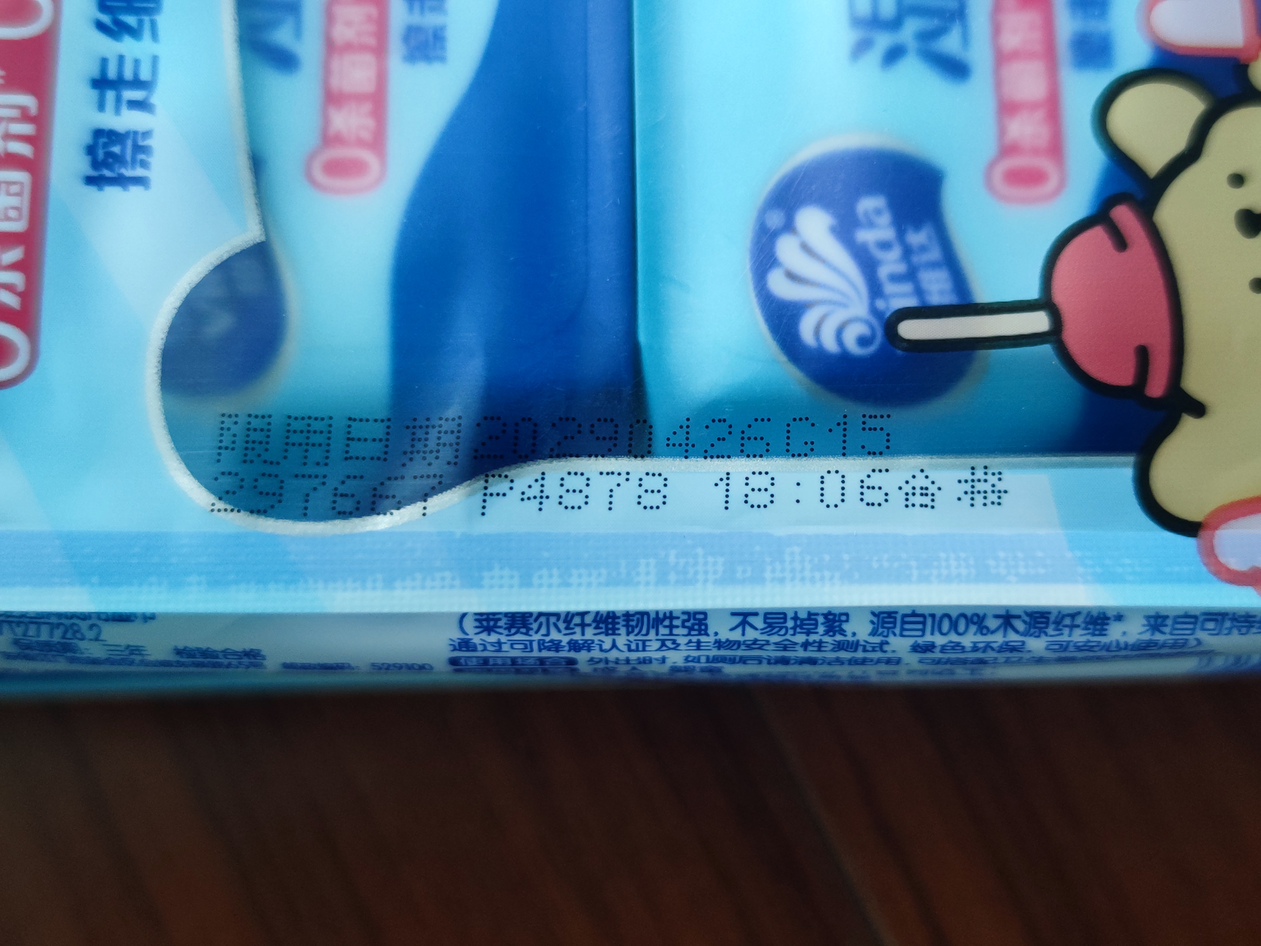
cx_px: 630
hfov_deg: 39.7
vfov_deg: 30.3
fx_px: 1749
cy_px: 473
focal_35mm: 48
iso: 383
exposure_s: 1/75
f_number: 1.69
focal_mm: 6.72
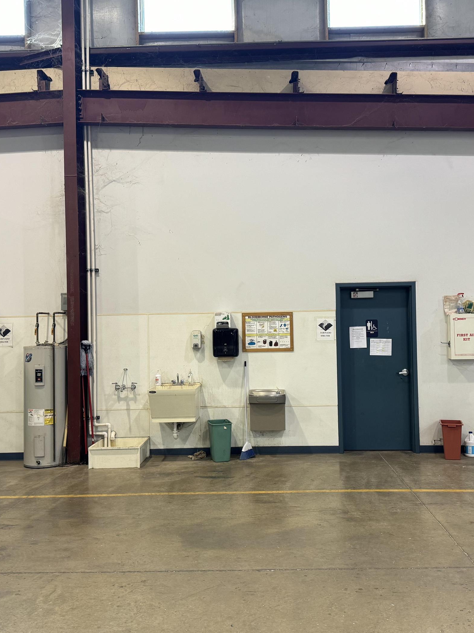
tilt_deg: +1.3
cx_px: 260
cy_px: 317
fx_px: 639
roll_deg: +0.3
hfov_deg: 40.7
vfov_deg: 52.6
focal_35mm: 35
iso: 125
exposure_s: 1/60
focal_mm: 6.76
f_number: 1.78
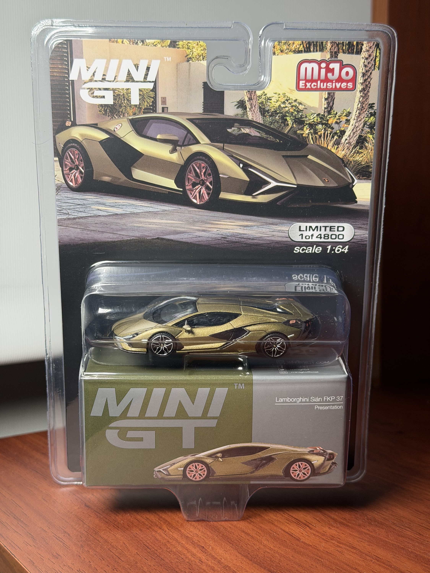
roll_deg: +0.1
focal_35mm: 48
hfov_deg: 30.3
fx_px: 795
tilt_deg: -5.6
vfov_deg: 39.7
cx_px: 215
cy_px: 286
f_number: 1.78
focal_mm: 6.76
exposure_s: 1/149
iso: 80
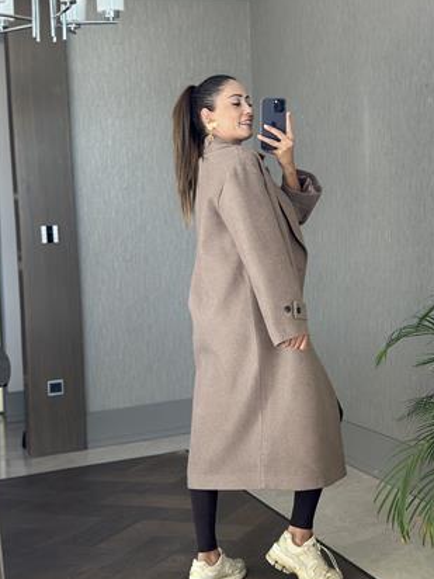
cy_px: 339
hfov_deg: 24.8
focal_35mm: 59
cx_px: 256
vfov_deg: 32.6
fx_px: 986
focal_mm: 6.86
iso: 125
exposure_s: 1/138
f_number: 1.78
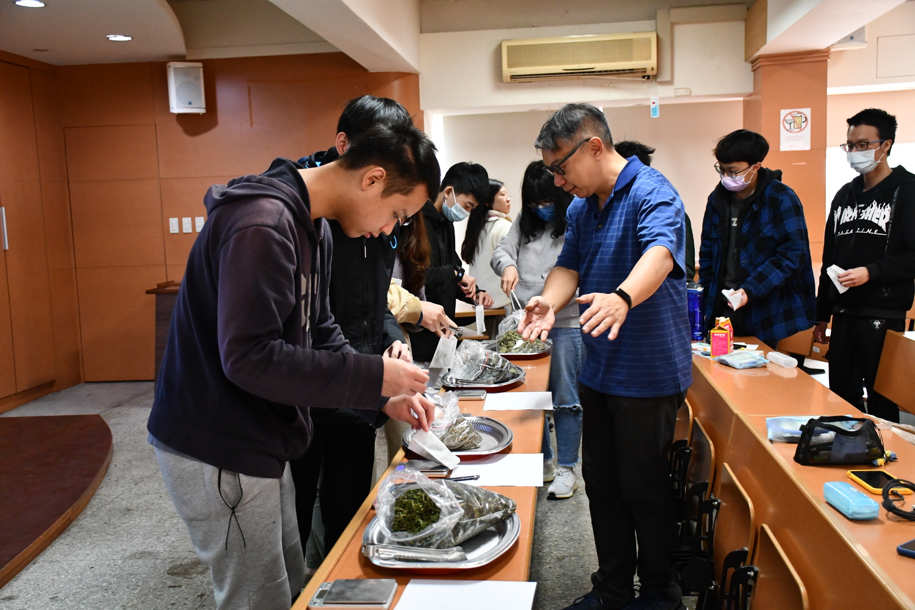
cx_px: 458
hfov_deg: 48.5
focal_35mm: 40
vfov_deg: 33.4
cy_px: 305
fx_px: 1017
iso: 3200
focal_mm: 27
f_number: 4
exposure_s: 1/100
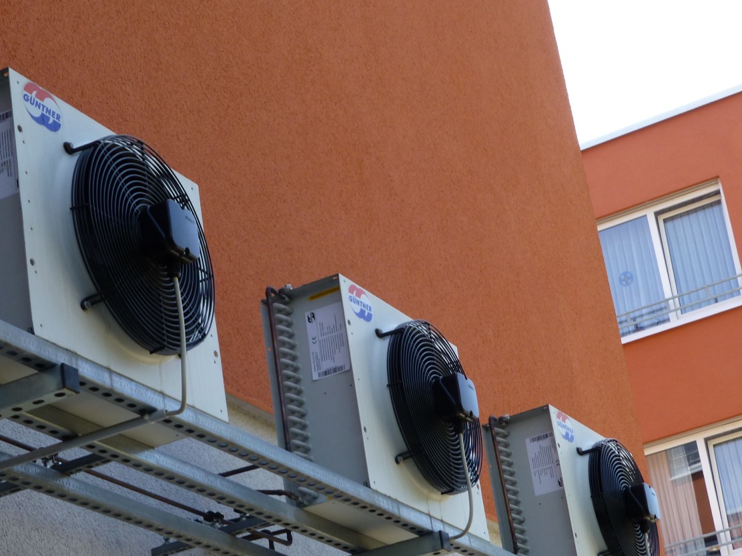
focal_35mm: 95
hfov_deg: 20.6
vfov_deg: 15.5
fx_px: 2036
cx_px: 302
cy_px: 362
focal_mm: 11.7
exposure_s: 1/160
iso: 100
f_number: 4.9
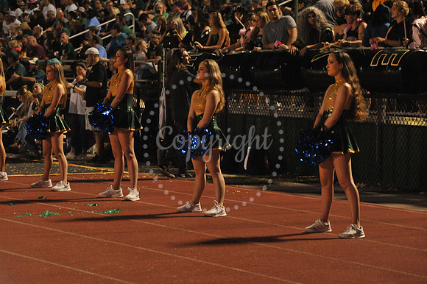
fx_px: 1600
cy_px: 142
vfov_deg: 10.1
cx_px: 214
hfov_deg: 15.2
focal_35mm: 135
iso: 5000
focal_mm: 135
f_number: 5.6
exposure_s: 1/200
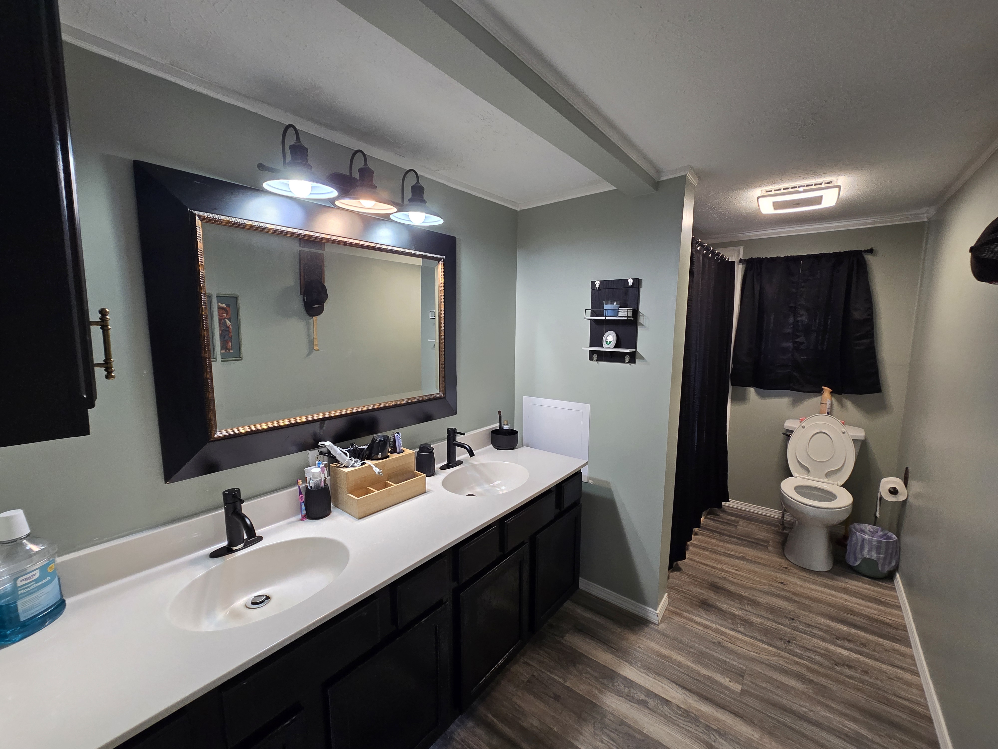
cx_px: 499
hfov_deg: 106.2
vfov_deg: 89.9
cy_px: 374
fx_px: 375
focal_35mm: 13
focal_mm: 2.2
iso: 160
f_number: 2.2
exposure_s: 1/60
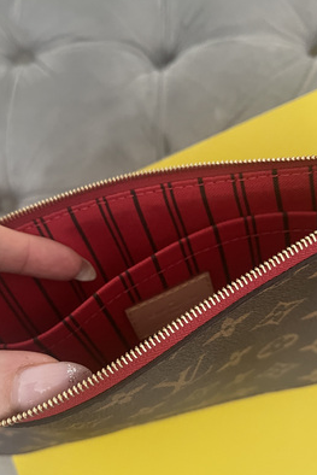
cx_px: 134
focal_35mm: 33
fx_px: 435
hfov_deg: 39.9
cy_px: 238
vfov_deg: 57.2
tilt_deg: -76.4
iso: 640
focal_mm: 5.1
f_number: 1.6
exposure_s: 1/40
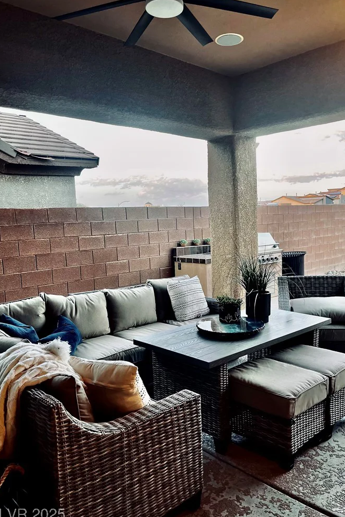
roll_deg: +2.0
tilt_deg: -6.6
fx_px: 403
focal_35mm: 28
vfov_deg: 65.5
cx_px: 196
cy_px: 262
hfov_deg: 46.3
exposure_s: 1/120
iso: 100
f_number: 1.6
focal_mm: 5.1
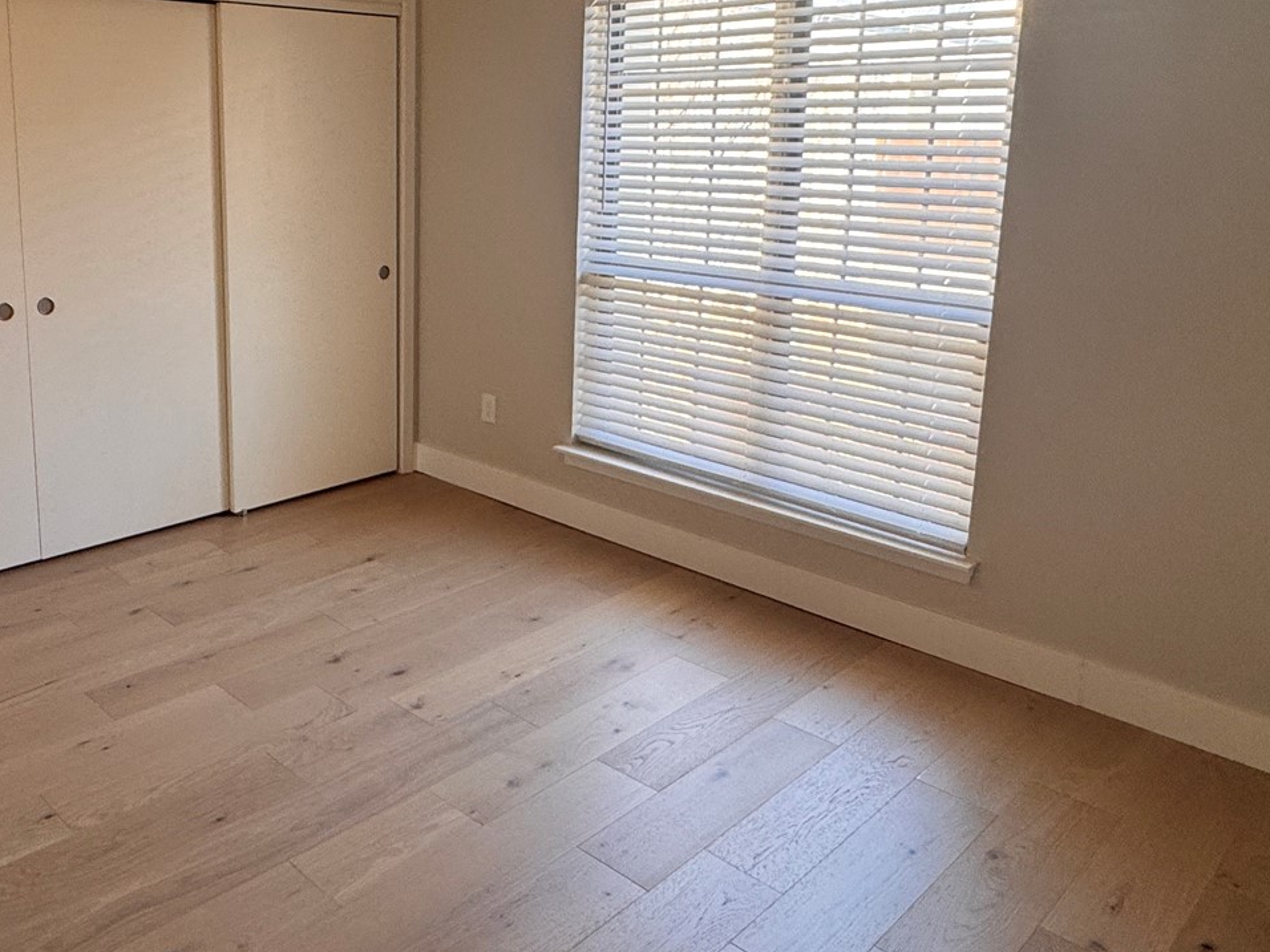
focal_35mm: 30
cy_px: 319
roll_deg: -0.4
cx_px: 418
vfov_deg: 46.1
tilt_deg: -10.0
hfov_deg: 58.5
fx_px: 1101
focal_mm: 2.22
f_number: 2.2
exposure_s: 1/120
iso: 125
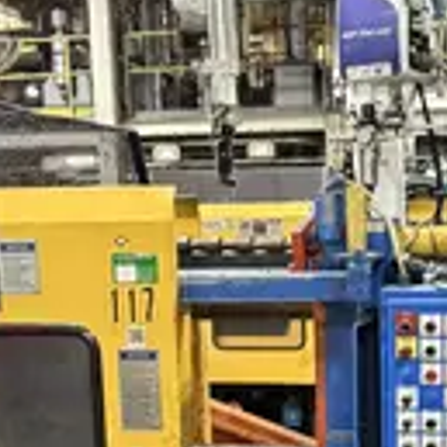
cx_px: 359
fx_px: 1052
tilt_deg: -11.3
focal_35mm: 72
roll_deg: +2.0
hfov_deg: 23.6
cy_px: 402
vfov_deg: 23.4
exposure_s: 1/60
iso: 500
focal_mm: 2.22
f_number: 2.2
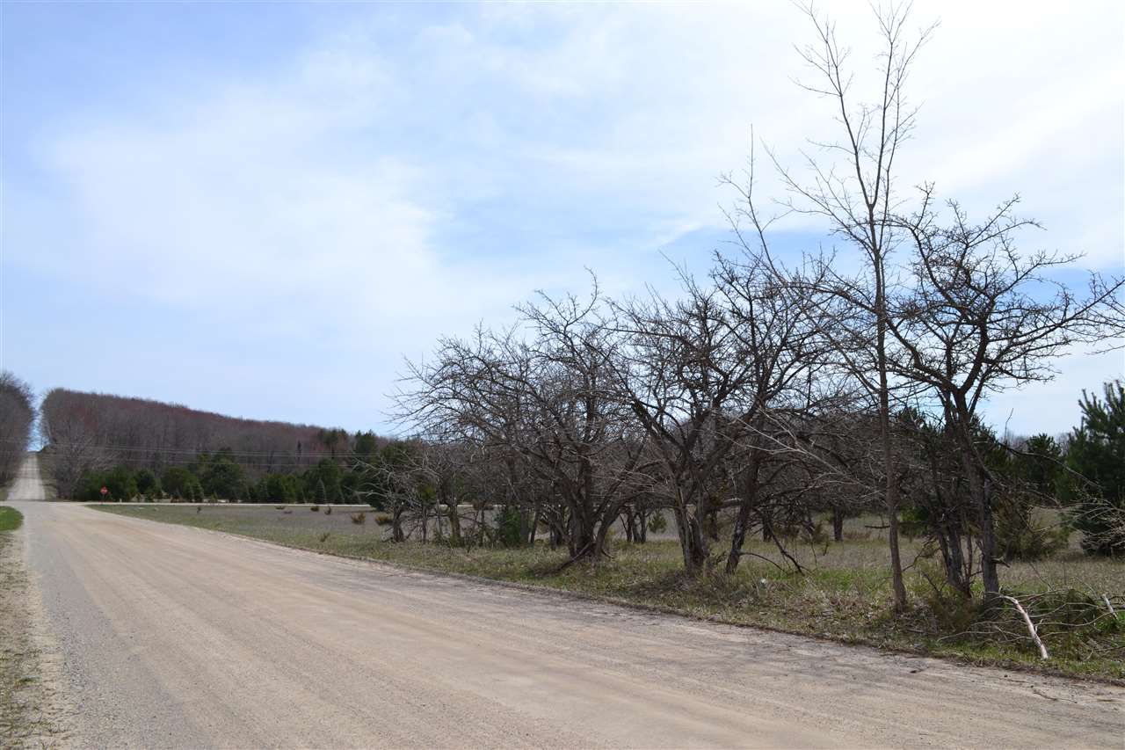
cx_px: 562
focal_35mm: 30
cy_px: 375
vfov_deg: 43.6
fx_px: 937
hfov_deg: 61.9
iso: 100
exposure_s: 1/320
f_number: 9
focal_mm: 20
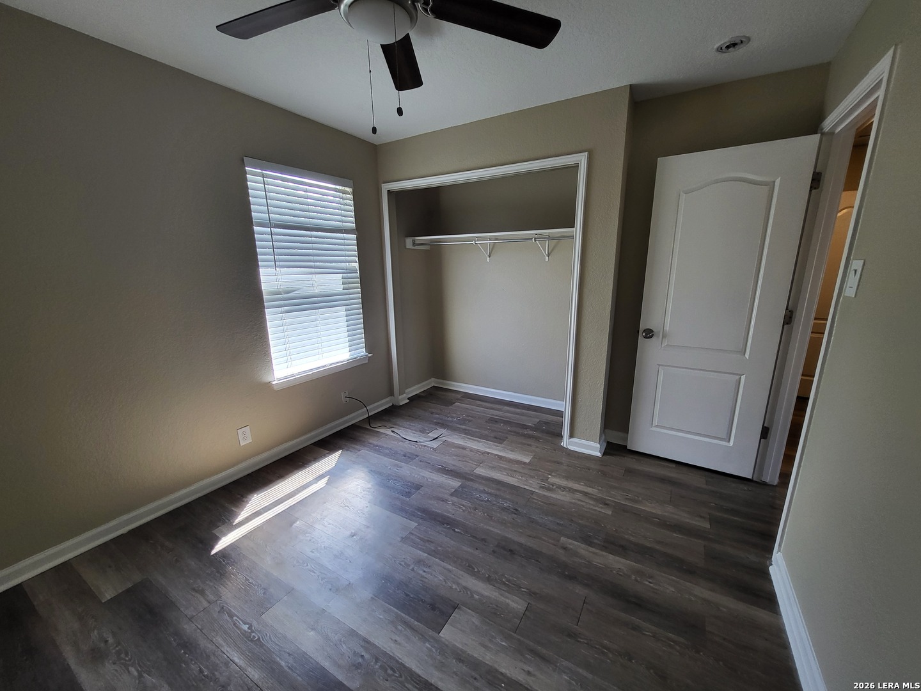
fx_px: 346
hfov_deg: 106.2
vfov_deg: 89.9
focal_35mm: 13
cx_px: 460
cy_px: 346
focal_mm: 1.74
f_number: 2.2
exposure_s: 1/60
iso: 80
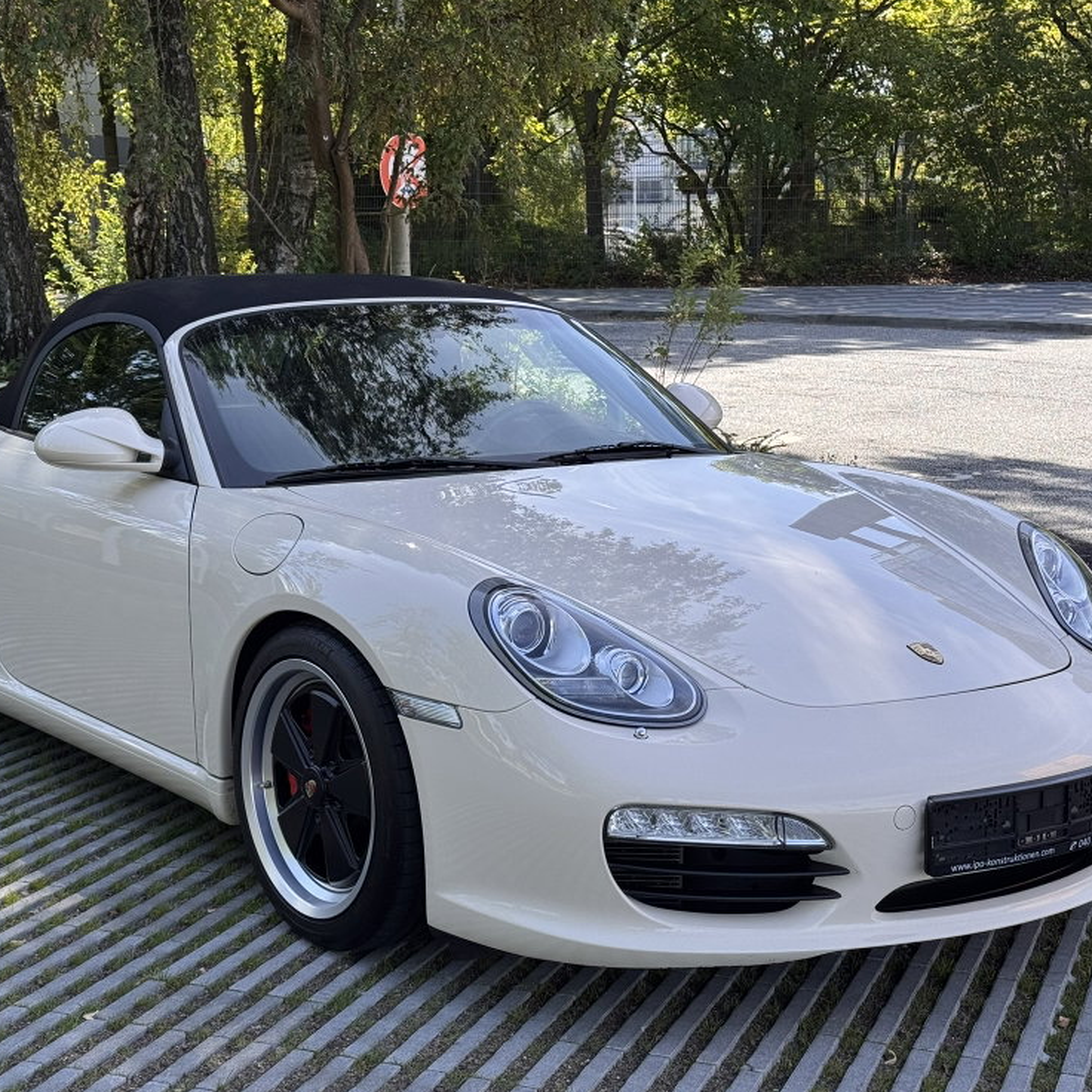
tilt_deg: -9.6
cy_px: 567
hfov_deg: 29.0
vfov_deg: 29.1
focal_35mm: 59
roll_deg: +1.5
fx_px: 2106
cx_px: 479
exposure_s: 1/1560
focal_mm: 6.76
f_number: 1.78
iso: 64
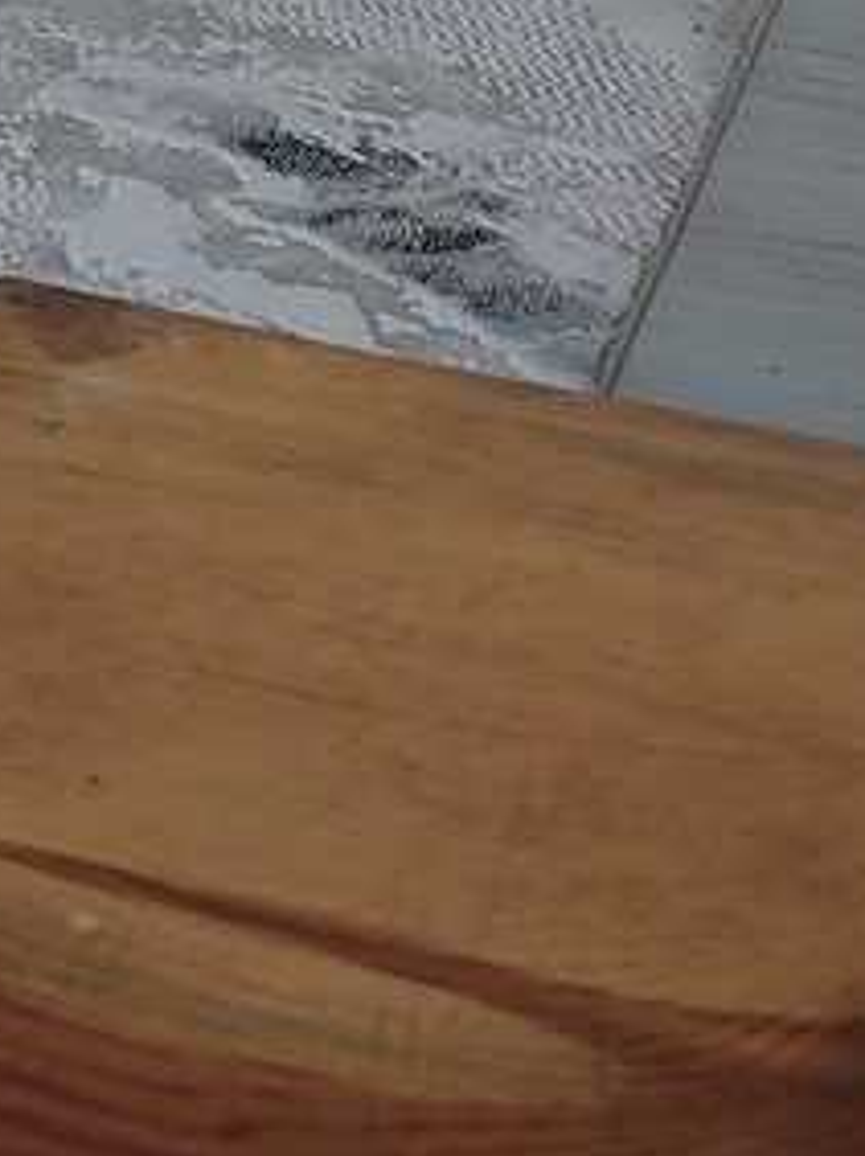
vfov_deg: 18.0
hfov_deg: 15.0
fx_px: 3270
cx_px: 168
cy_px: -558
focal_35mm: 98
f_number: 1.8
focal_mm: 4.6
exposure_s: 1/50
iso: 400
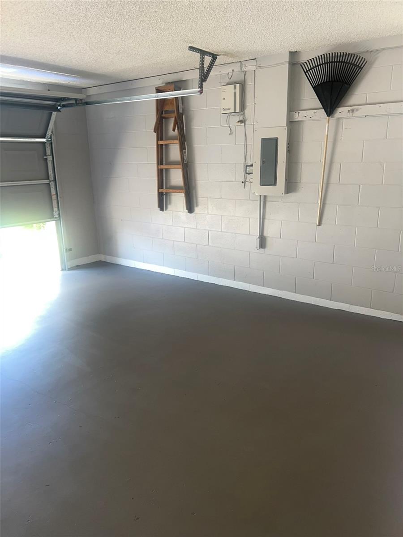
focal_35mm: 26
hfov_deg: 53.1
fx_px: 404
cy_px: 268
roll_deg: -0.2
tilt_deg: -9.9
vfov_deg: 67.3
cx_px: 202
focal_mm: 5.7
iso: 40
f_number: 1.5
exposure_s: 1/54
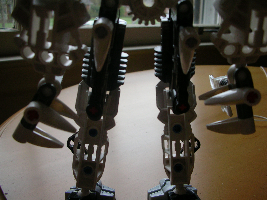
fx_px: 270
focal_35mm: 35
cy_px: 100
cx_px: 134
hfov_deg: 52.6
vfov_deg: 40.7
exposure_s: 1/80
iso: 50
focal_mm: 5.8
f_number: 3
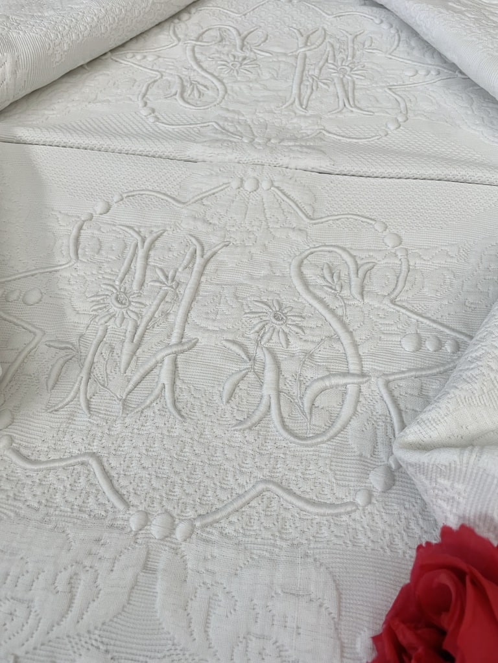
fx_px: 499
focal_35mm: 26
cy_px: 332
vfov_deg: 67.3
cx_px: 249
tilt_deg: -55.1
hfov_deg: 53.1
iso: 64
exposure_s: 1/50
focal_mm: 4.2
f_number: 1.6
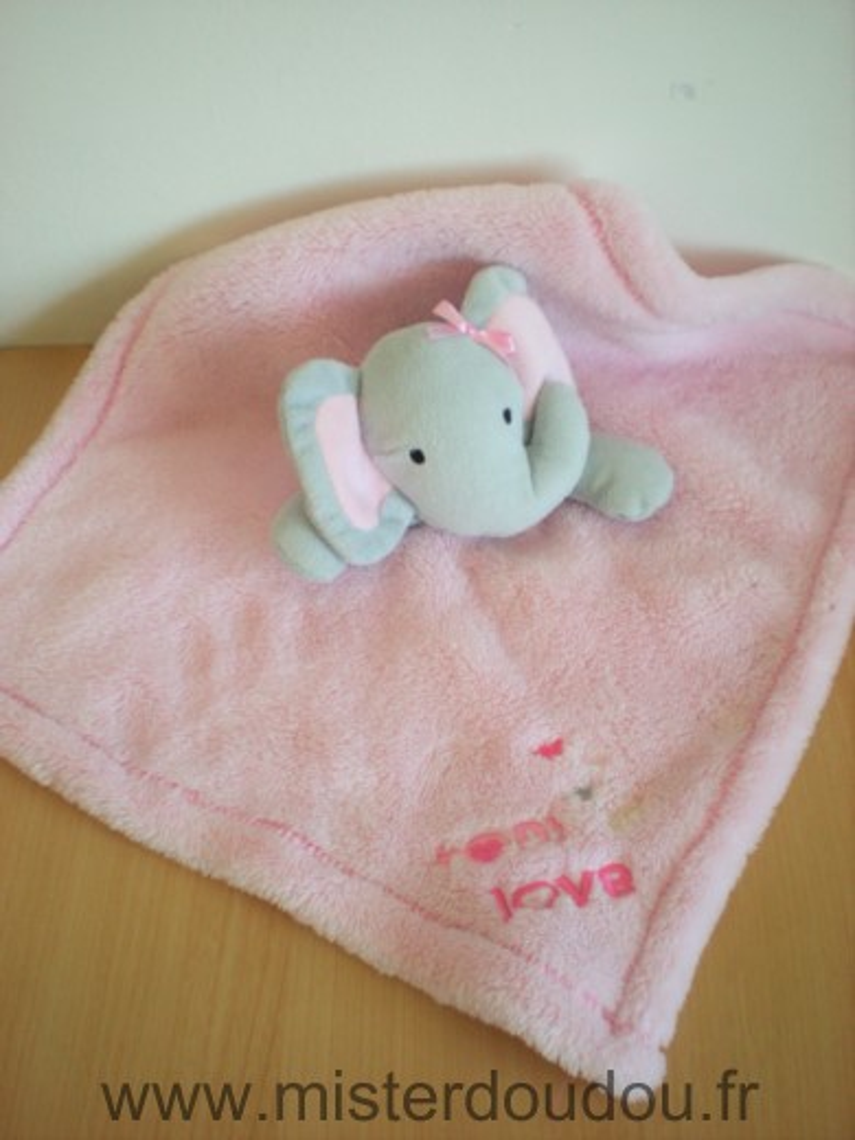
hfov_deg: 37.7
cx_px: 428
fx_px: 1251
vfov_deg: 49.0
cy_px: 570
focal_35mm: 38
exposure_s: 1/58
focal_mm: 6.3
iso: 200
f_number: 3.1
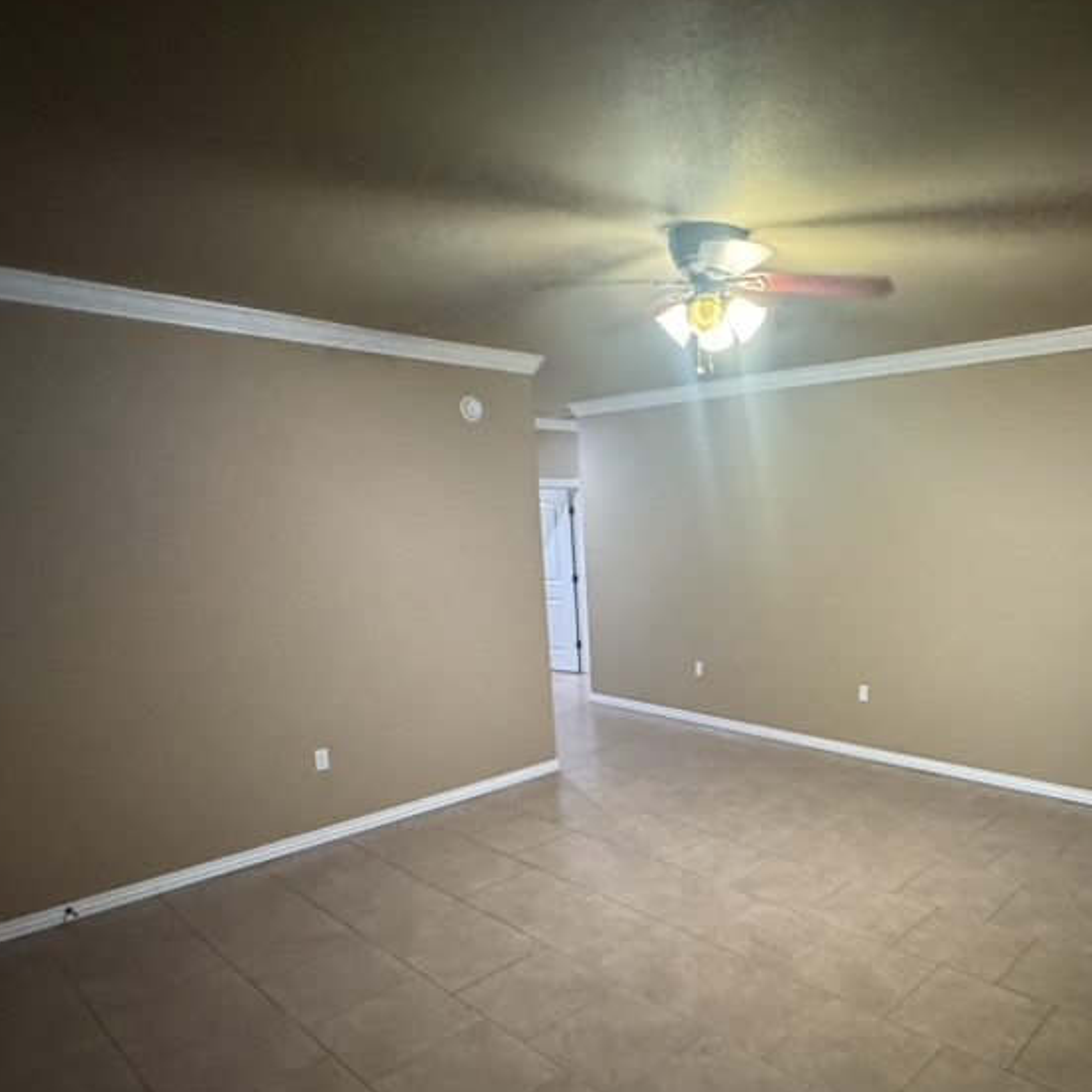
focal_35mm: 23
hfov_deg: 65.5
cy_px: 704
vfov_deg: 65.9
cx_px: 729
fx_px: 821
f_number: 2.2
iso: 1250
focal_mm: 2.22
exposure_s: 1/60
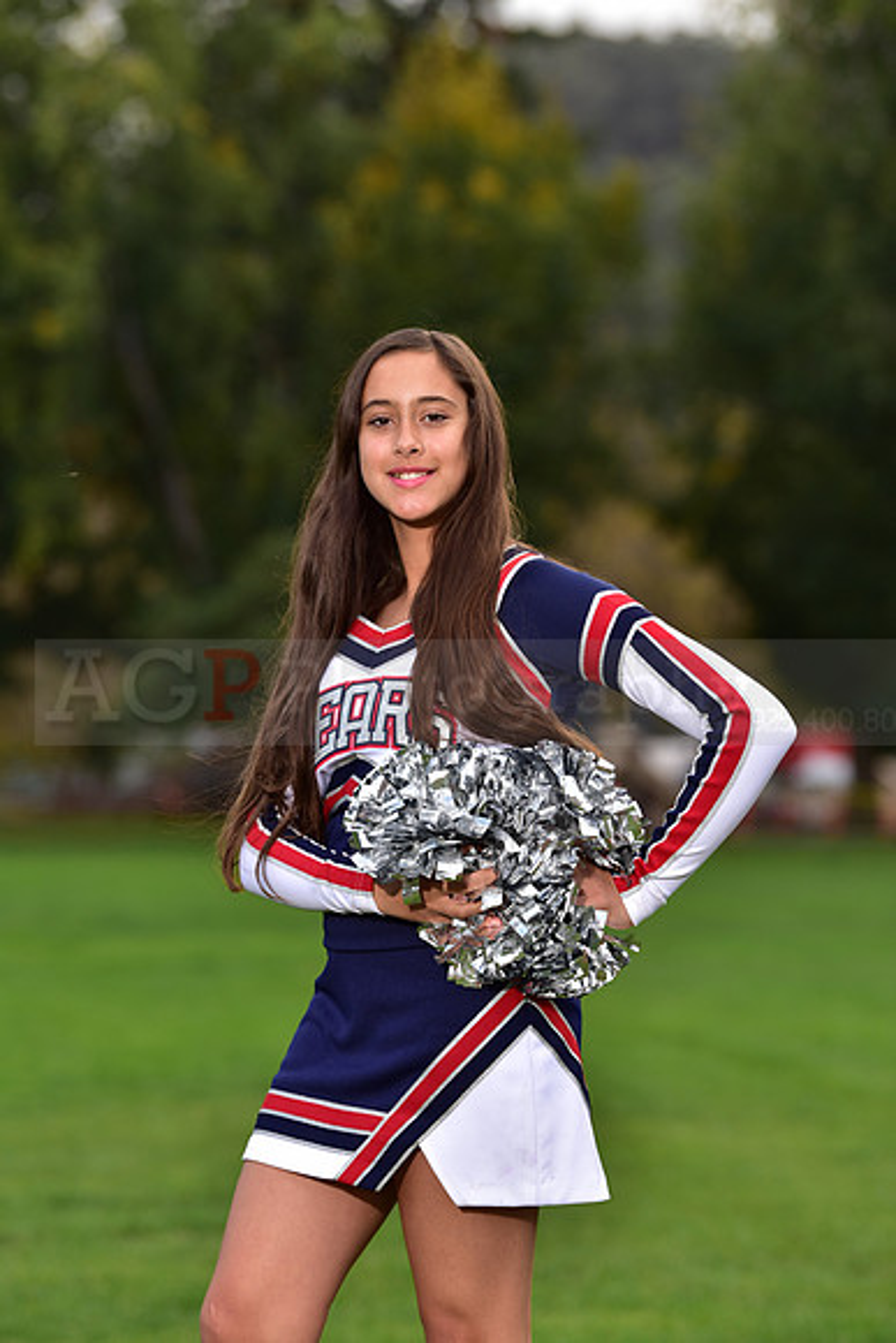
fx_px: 5596
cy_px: 672
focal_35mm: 150
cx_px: 448
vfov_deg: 13.7
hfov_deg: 9.2
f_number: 4.5
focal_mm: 150
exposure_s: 1/250
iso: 160
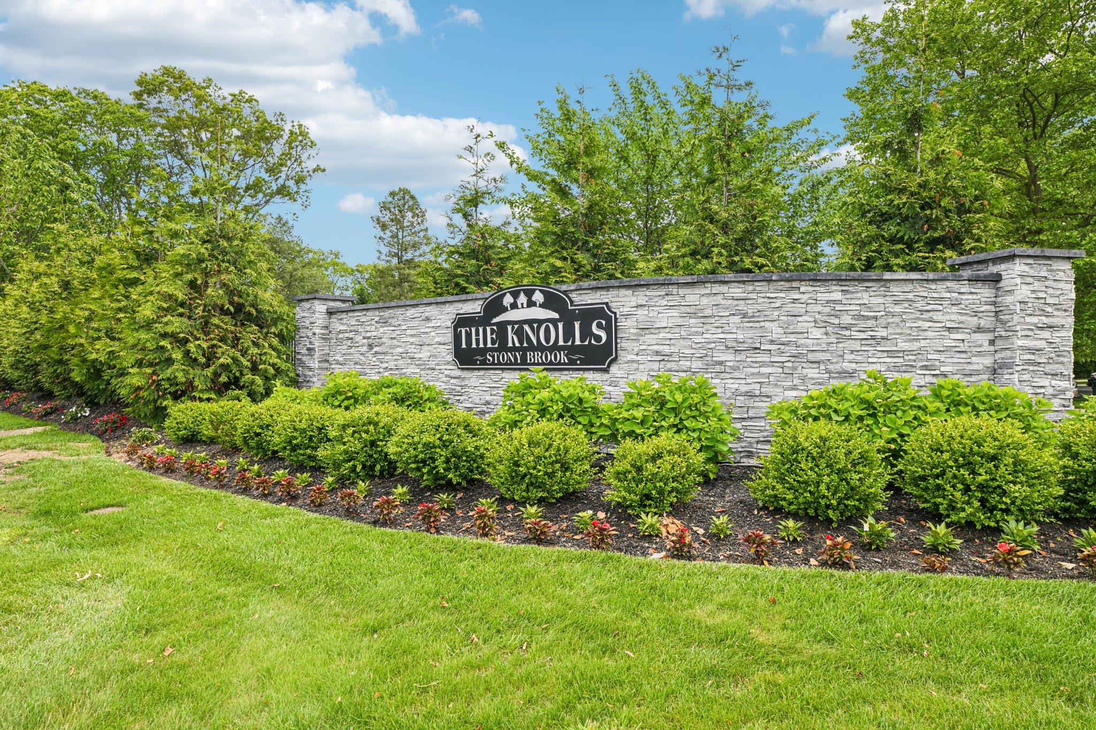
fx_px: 700
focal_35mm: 23
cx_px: 548
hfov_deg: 76.1
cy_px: 365
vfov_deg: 55.1
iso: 320
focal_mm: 23
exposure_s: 1/320
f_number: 9
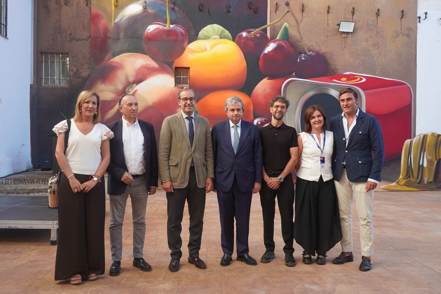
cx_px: 220
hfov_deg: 57.2
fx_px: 404
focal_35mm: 33
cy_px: 147
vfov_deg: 40.0
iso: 160
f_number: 4
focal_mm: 22
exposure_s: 1/160
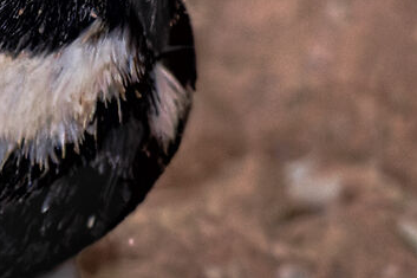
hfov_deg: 1.5
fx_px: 15734
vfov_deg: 1.0
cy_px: -173
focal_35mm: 1359
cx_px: -13
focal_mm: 200
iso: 4000
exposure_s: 1/2500
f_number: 9
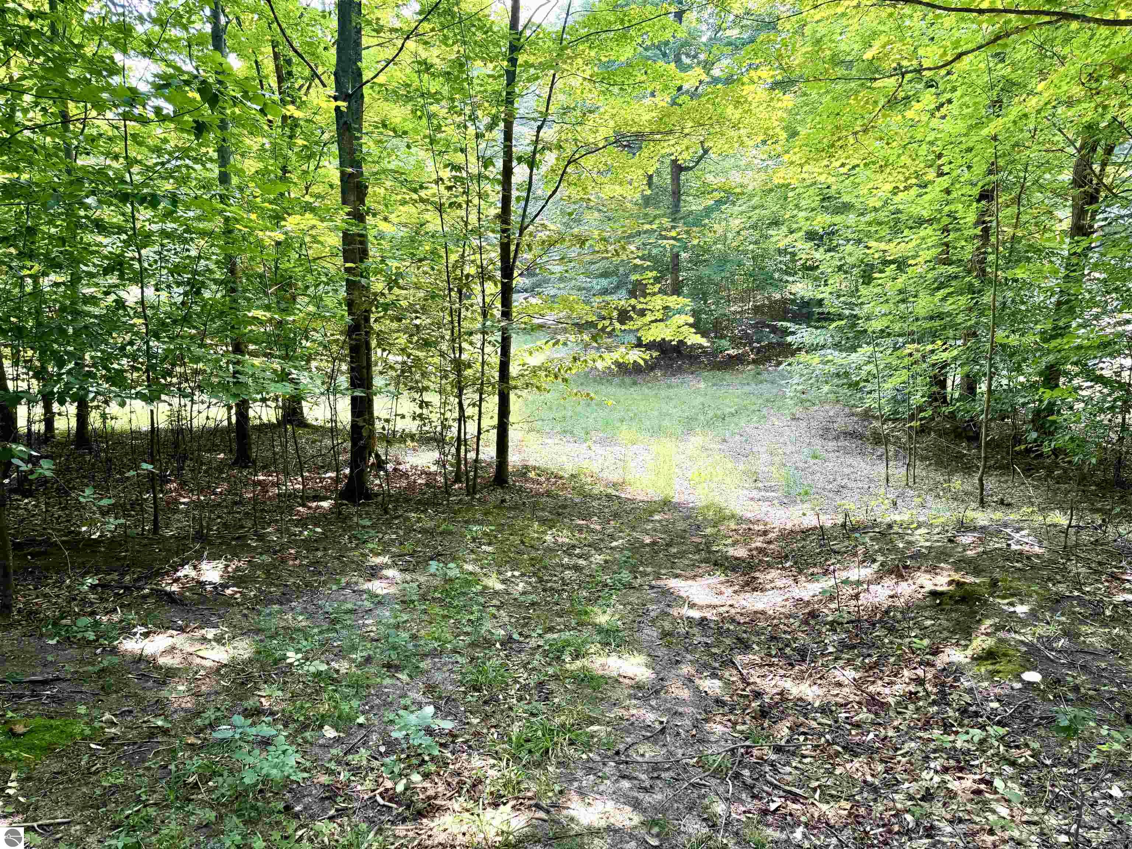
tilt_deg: -11.1
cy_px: 424
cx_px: 566
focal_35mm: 24
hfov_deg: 71.6
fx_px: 785
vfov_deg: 56.8
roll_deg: -1.2
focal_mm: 6.76
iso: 100
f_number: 1.78
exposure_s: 1/345
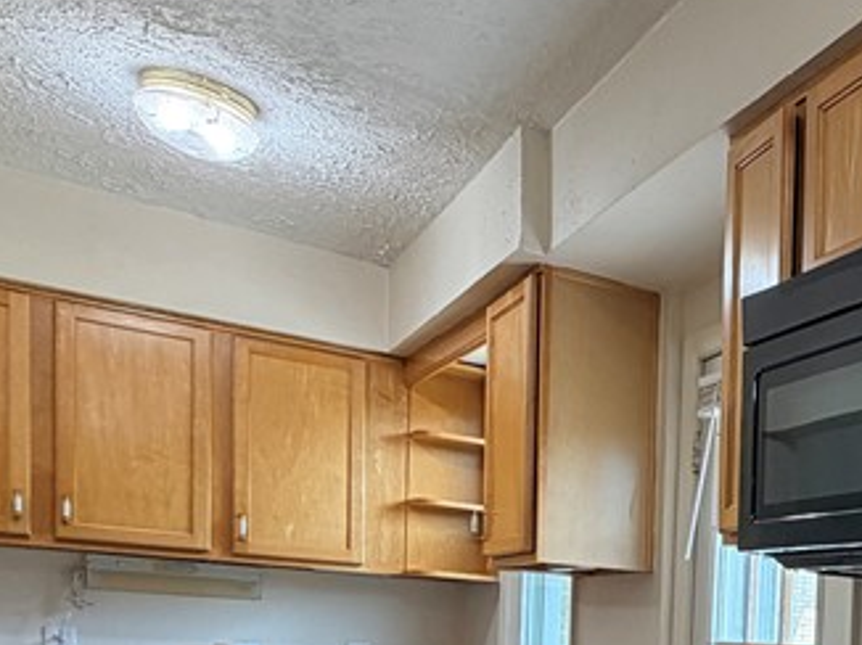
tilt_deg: -3.5
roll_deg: -2.7
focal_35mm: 44
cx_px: 1097
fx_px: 1095
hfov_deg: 32.9
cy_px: 722
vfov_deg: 29.4
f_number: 2.2
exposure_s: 1/120
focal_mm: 2.22
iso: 160
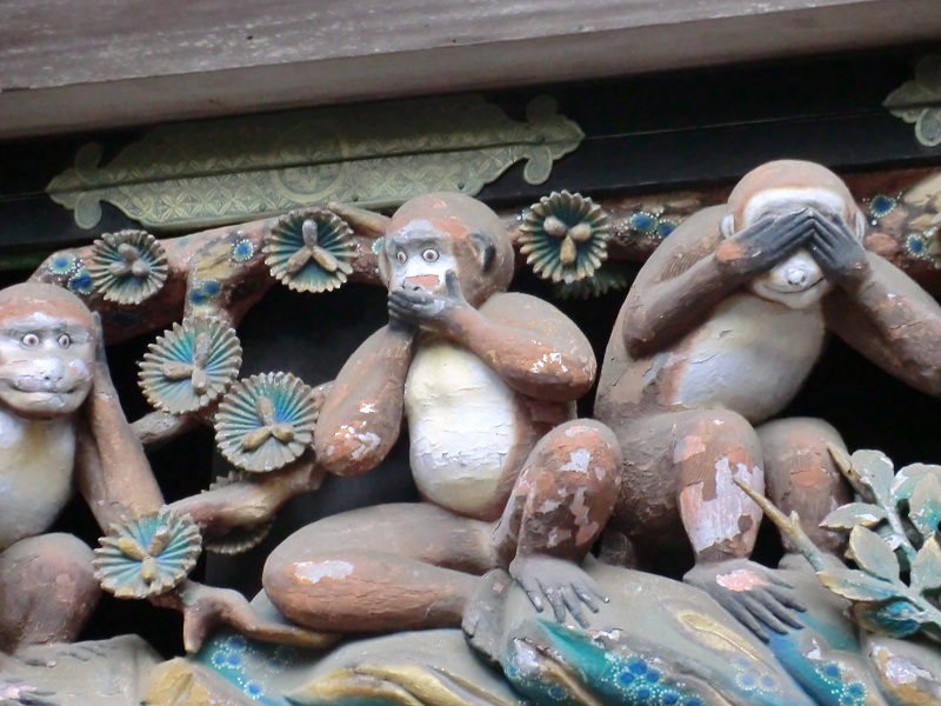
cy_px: 353
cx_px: 470
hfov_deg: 9.9
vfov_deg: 7.5
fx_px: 5410
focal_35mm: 199
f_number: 5.2
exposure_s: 1/125
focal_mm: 35.7
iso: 800
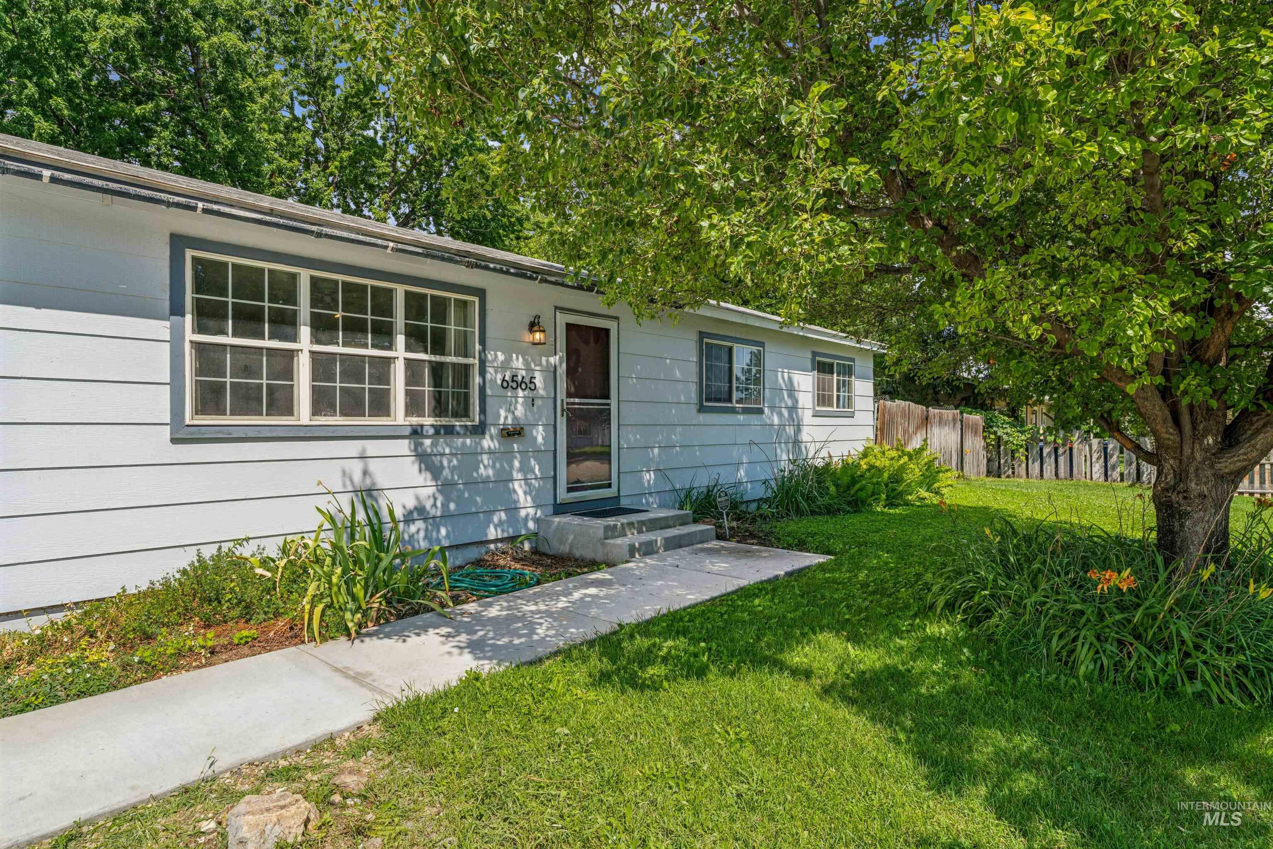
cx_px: 636
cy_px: 424
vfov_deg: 63.2
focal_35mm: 20
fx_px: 689
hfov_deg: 85.4
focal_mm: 19.5
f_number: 13
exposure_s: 1/200
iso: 400
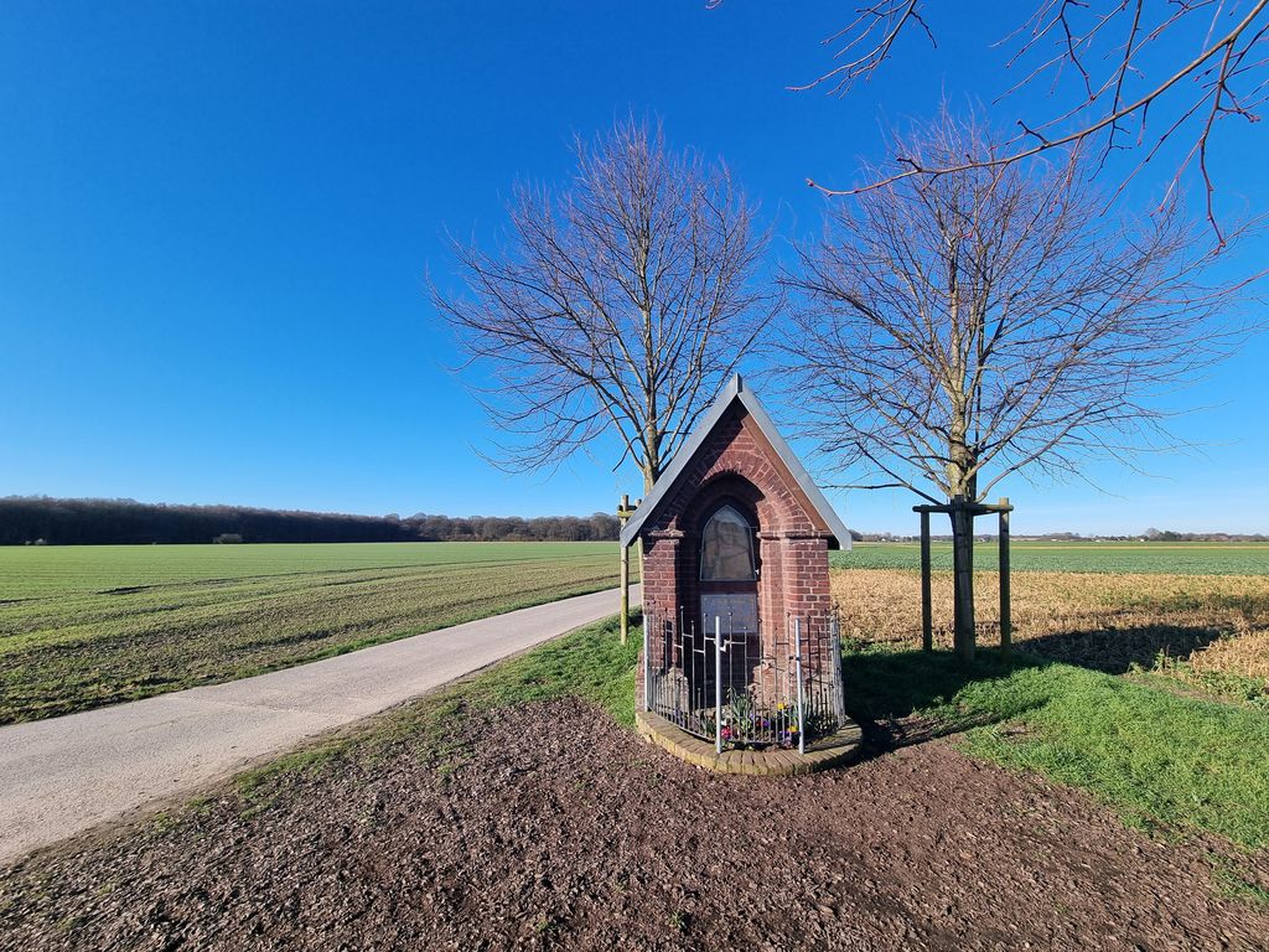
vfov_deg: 89.9
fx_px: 477
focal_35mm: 13
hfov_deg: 106.2
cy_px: 476
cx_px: 634
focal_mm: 2.2
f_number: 2.2
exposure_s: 1/1188
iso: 50
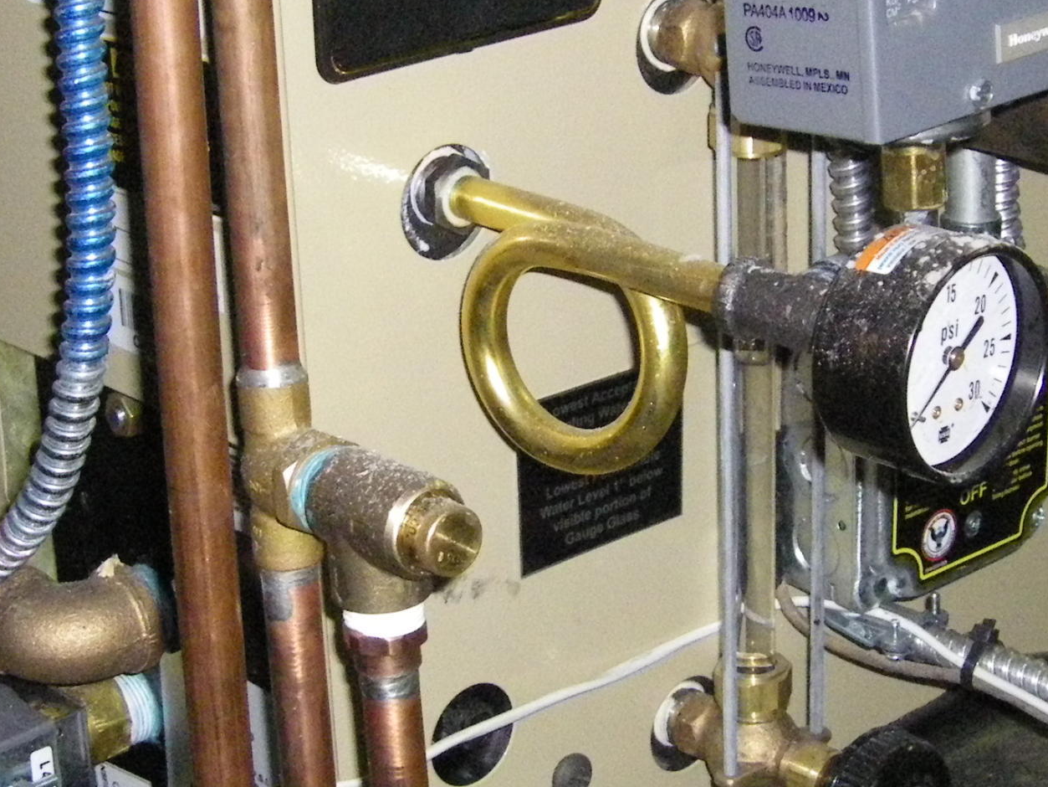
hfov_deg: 21.5
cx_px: 565
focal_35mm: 91
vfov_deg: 16.2
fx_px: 2755
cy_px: 342
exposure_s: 1/50
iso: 800
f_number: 3.5
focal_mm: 6.3
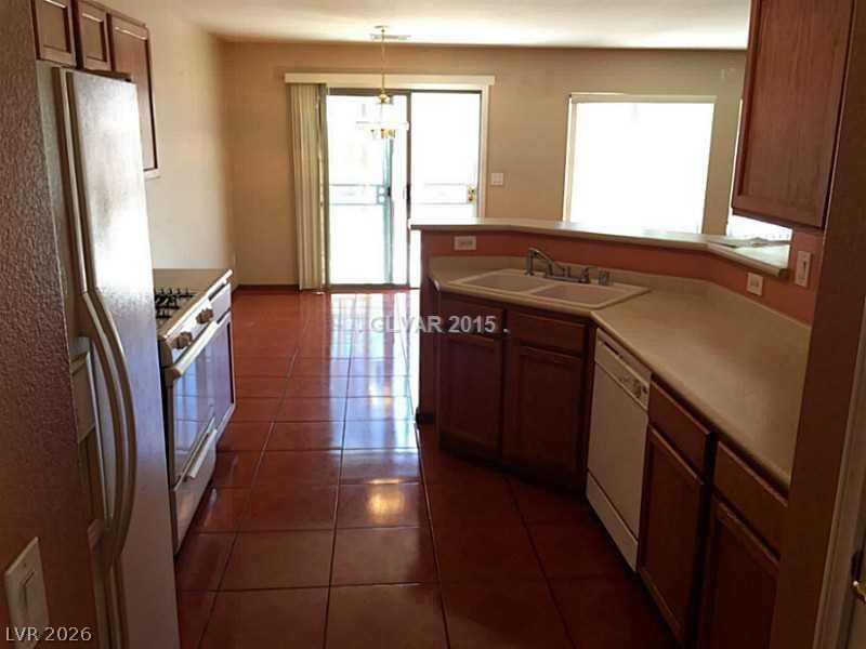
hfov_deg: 61.7
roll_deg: -1.6
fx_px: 726
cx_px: 433
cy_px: 324
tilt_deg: -14.2
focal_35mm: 29
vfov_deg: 48.2
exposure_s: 1/30
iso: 64
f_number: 2.2
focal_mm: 4.15
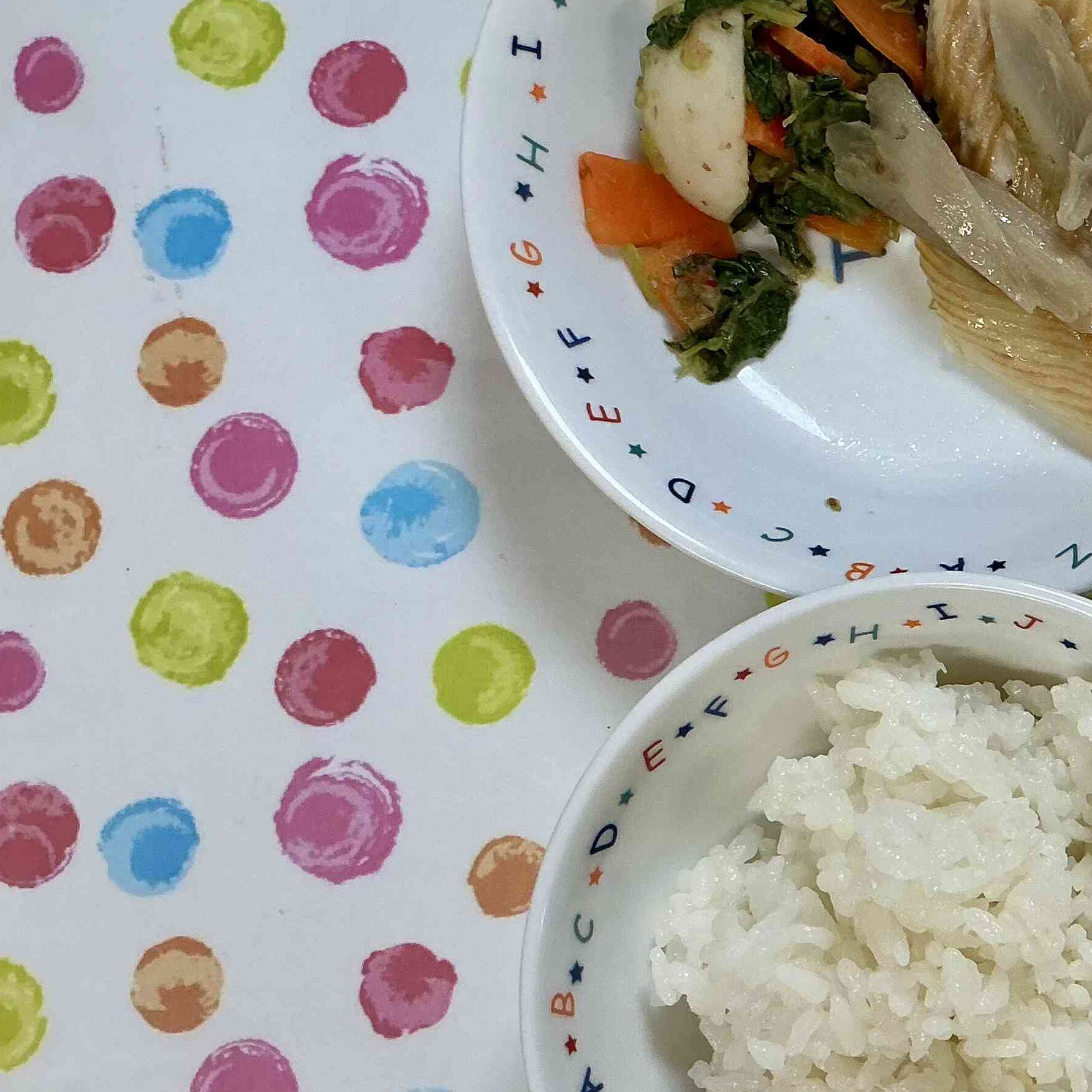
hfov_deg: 27.0
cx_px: 1213
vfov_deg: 29.6
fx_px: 2070
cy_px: 536
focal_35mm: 58
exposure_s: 1/120
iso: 64
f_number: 1.8
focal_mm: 3
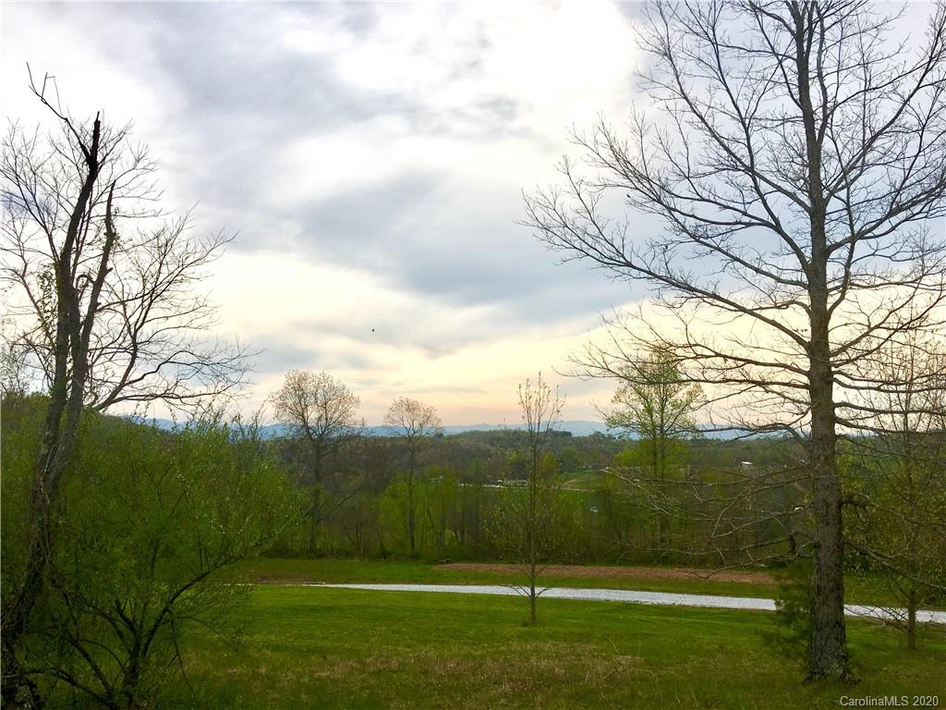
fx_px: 793
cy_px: 355
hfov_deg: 61.7
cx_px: 473
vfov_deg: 48.2
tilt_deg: +5.8
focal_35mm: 29
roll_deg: -0.8
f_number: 2.2
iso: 25
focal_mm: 4.15
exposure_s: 1/2262
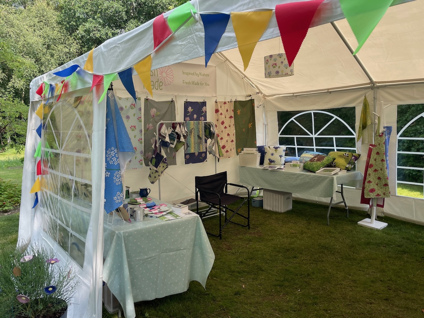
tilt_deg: -7.6
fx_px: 318
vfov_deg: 53.1
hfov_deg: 67.3
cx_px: 212
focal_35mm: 26
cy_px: 159
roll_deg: +0.1
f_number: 1.6
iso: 32
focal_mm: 4.2
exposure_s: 1/561
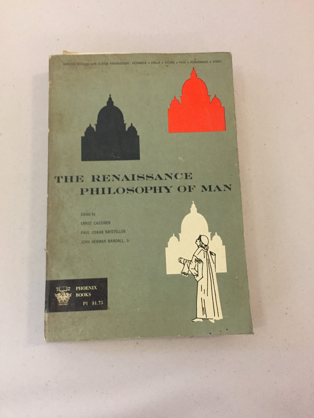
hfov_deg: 48.2
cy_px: 209
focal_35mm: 29
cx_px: 157
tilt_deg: -81.1
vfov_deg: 61.7
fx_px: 351
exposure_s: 1/33
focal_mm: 4.15
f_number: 2.2
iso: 320
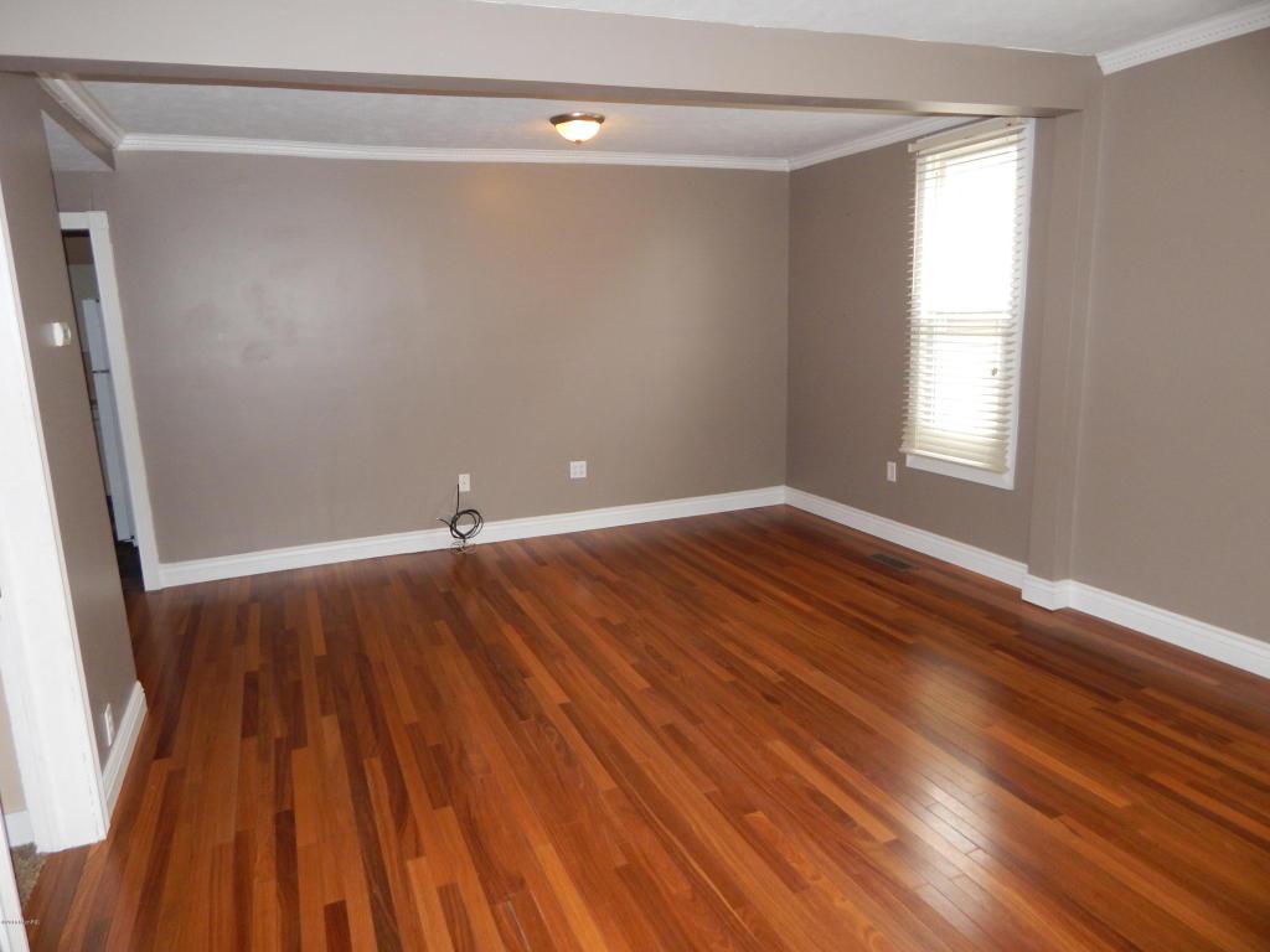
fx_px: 807
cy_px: 476
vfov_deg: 61.1
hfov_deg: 76.4
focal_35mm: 22
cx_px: 635
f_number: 3
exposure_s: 1/30
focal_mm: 4
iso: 250
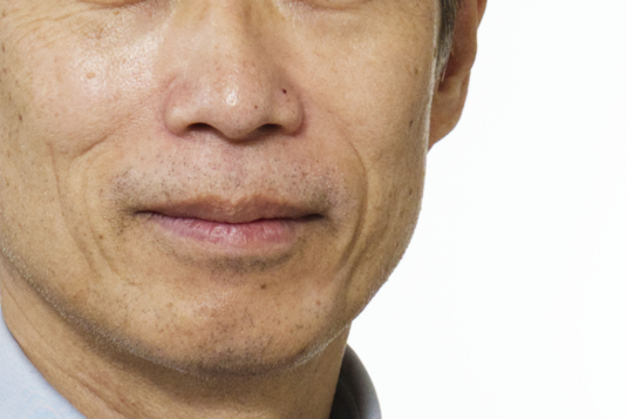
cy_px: 520
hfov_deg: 4.3
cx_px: 155
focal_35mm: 475
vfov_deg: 2.9
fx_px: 8275
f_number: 6.3
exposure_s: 1/125
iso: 500
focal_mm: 85
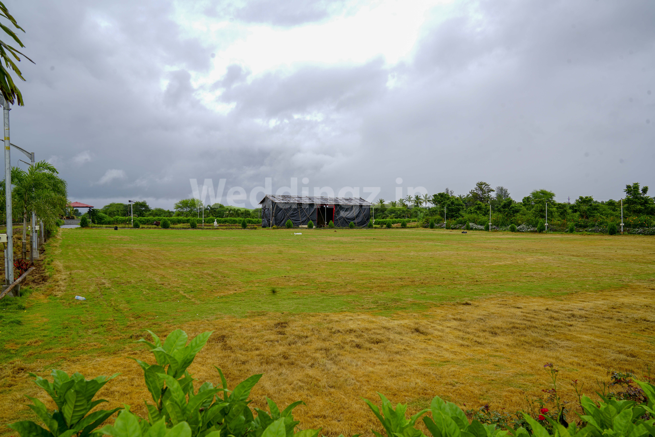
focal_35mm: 24
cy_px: 218
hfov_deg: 73.7
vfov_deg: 53.1
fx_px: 437
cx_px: 328
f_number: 11
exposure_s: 1/60
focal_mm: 24
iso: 64
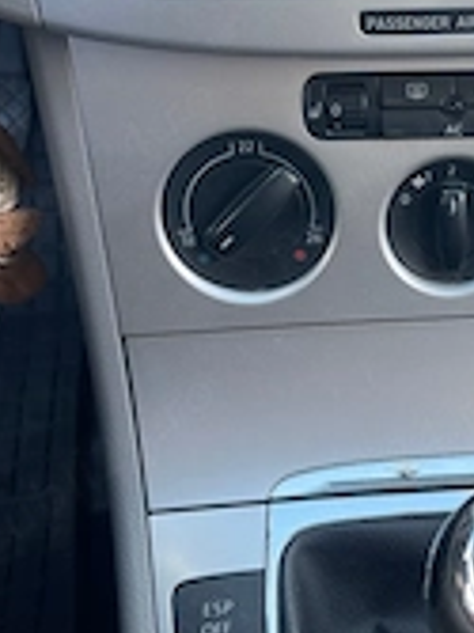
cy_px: 220
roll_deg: -2.8
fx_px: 1097
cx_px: 463
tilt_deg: -42.8
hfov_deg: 23.5
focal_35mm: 60
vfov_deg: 32.0
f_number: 1.6
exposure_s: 1/129
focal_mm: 5.1
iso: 32
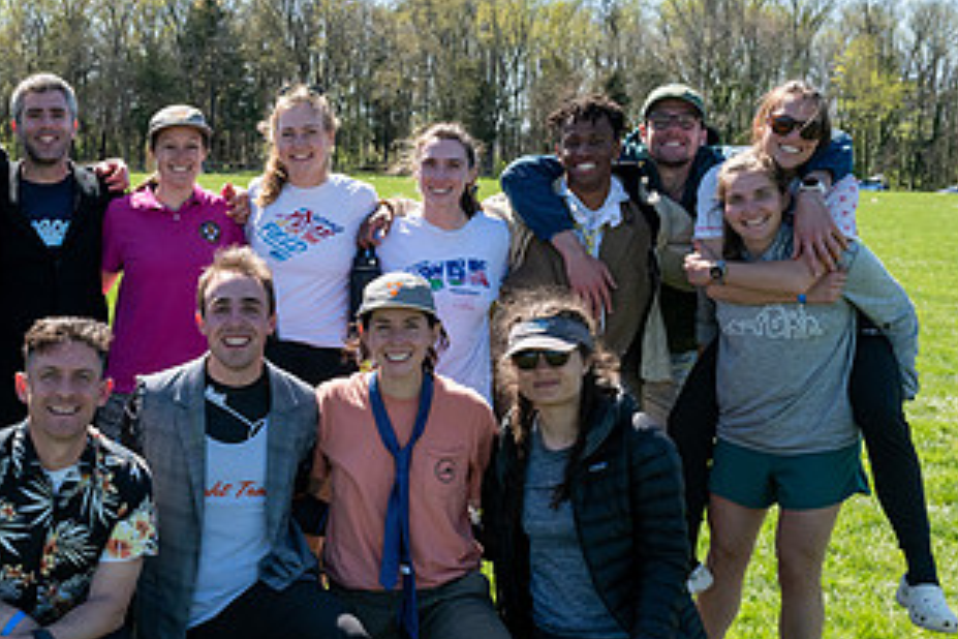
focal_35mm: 55
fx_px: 1463
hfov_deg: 35.4
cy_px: 302
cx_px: 239
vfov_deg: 24.6
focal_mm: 24
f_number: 7.1
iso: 720
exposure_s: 1/1250
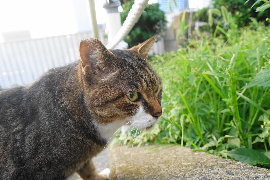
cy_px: 90
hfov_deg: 73.7
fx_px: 180
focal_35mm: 24
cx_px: 135
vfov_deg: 53.1
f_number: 2.8
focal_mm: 8.8
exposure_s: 1/250
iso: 640
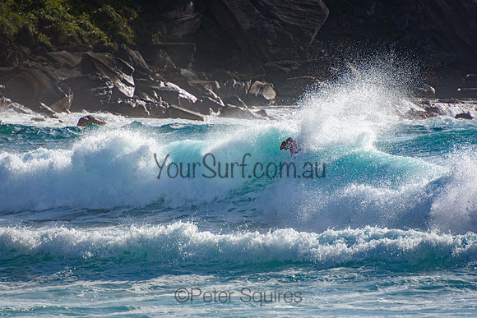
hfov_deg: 3.4
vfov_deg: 2.3
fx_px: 7951
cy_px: 159
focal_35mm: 600
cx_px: 238
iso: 250
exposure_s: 1/2000
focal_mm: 400
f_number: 5.6
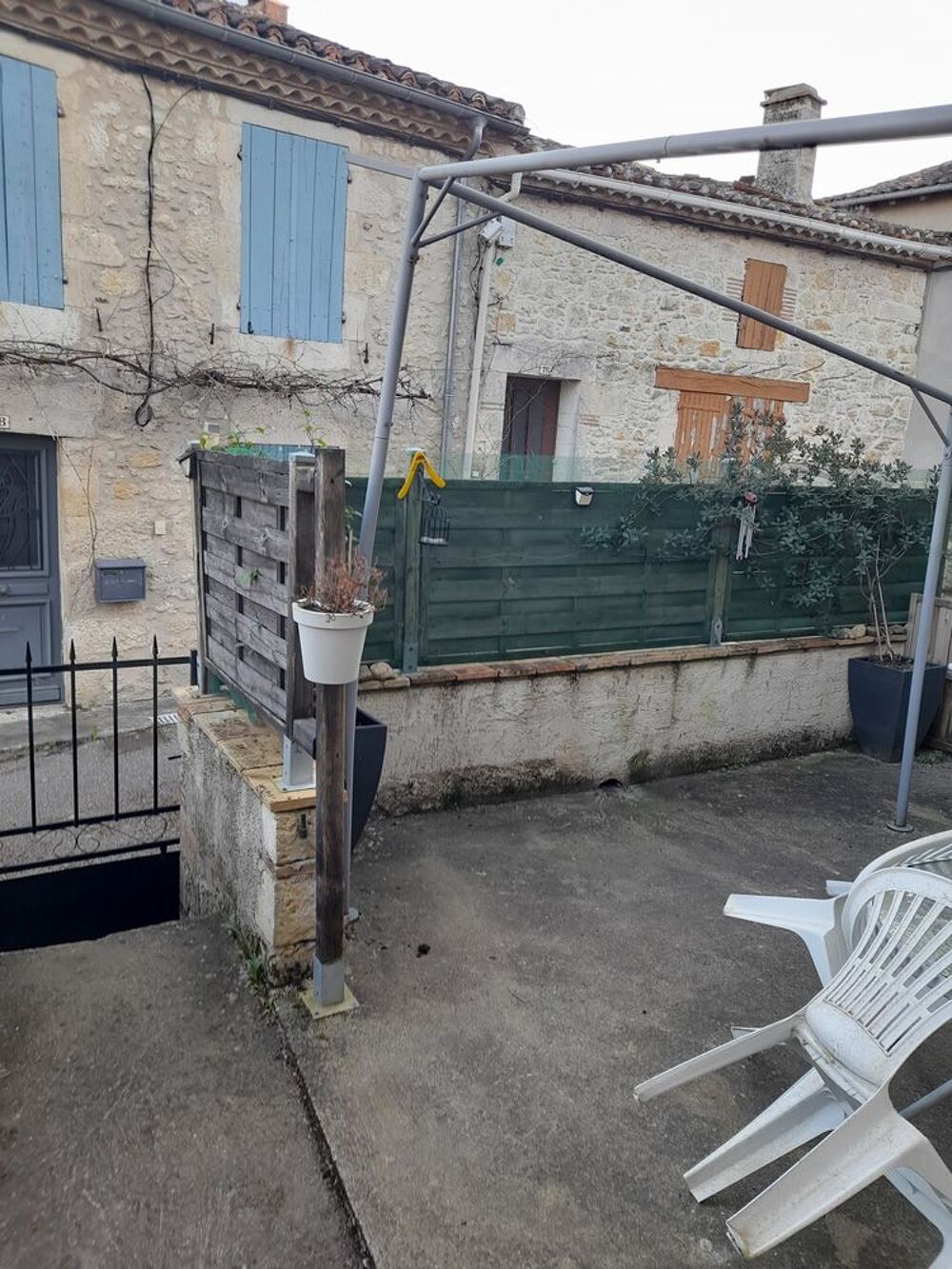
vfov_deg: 69.4
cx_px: 476
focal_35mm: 25
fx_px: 917
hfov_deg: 54.9
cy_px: 634
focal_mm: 4.6
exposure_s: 1/60
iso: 40
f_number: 2
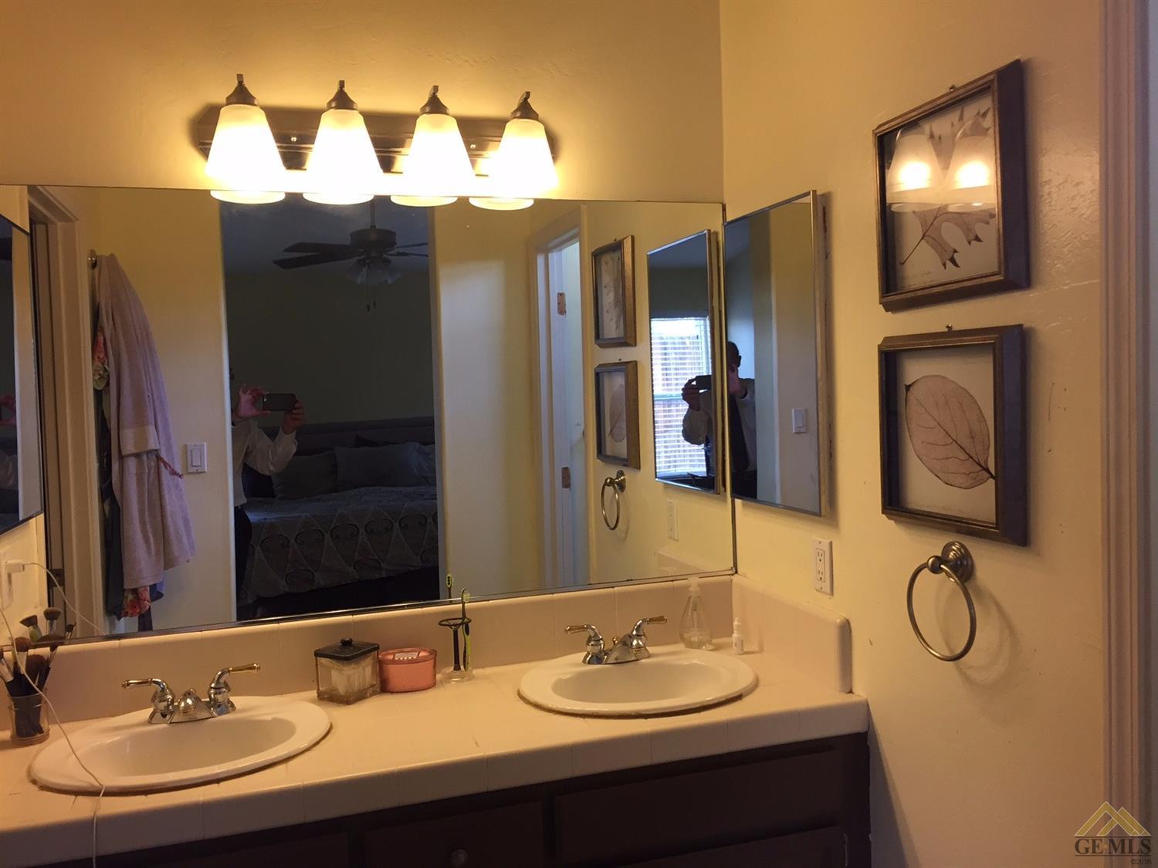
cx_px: 579
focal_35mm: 29
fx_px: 970
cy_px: 434
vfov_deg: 48.2
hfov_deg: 61.7
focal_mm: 4.15
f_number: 2.2
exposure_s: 1/30
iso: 32
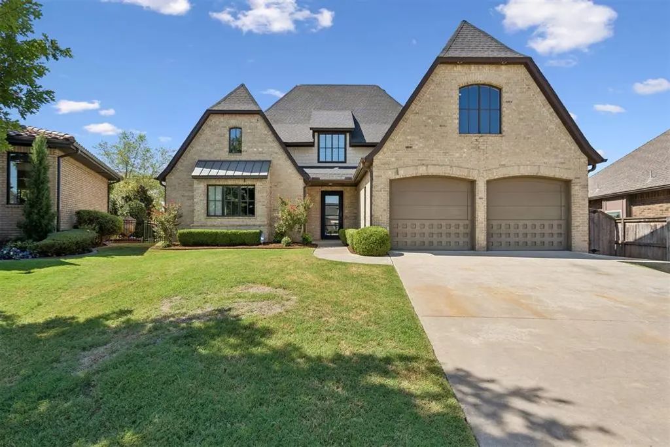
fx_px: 316
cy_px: 224
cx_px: 335
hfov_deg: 93.3
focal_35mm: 17
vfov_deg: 70.5
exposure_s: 1/400
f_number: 8
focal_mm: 17
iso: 200
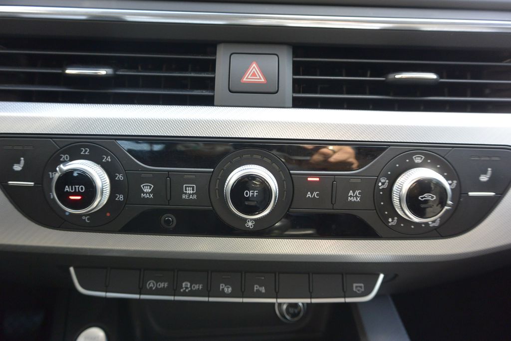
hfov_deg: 67.4
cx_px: 256
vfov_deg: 47.9
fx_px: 383
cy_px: 170
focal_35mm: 27
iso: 200
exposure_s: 1/125
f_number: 3.5
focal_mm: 10
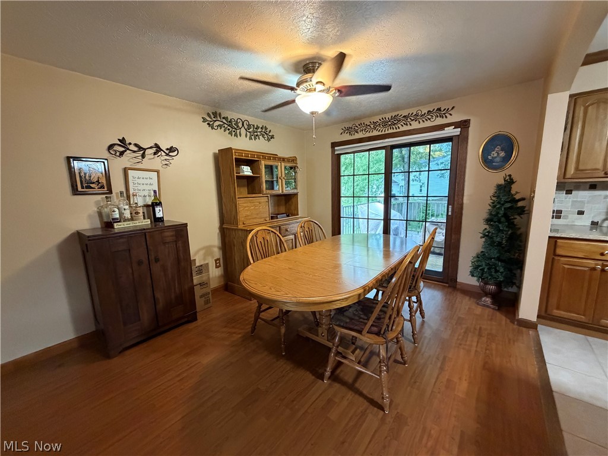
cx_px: 304
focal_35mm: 14
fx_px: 246
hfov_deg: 102.1
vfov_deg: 85.7
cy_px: 228
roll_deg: +1.3
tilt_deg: -9.2
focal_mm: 2.22
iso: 800
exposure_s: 1/60
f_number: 2.2
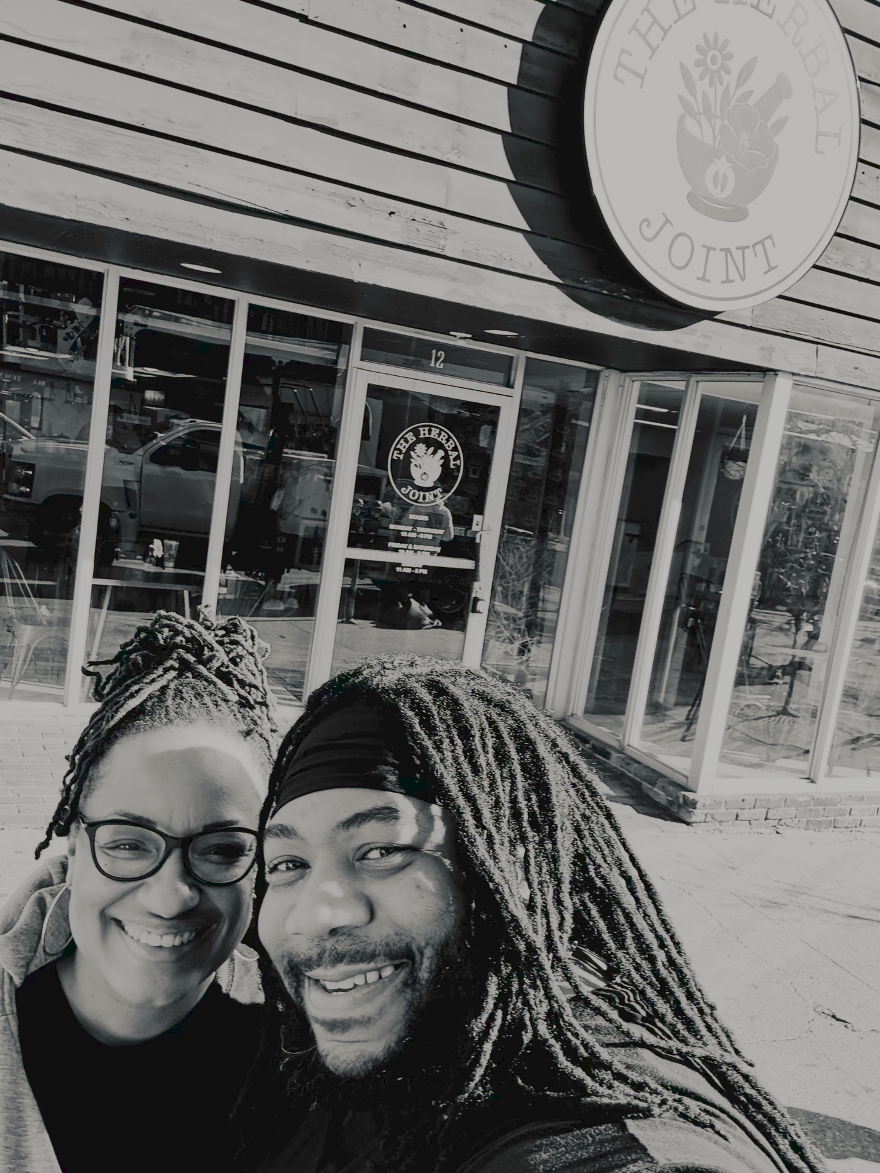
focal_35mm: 30
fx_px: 1017
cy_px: 586
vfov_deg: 60.0
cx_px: 440
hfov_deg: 46.8
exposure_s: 1/172
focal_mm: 2.69
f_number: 1.9
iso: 32
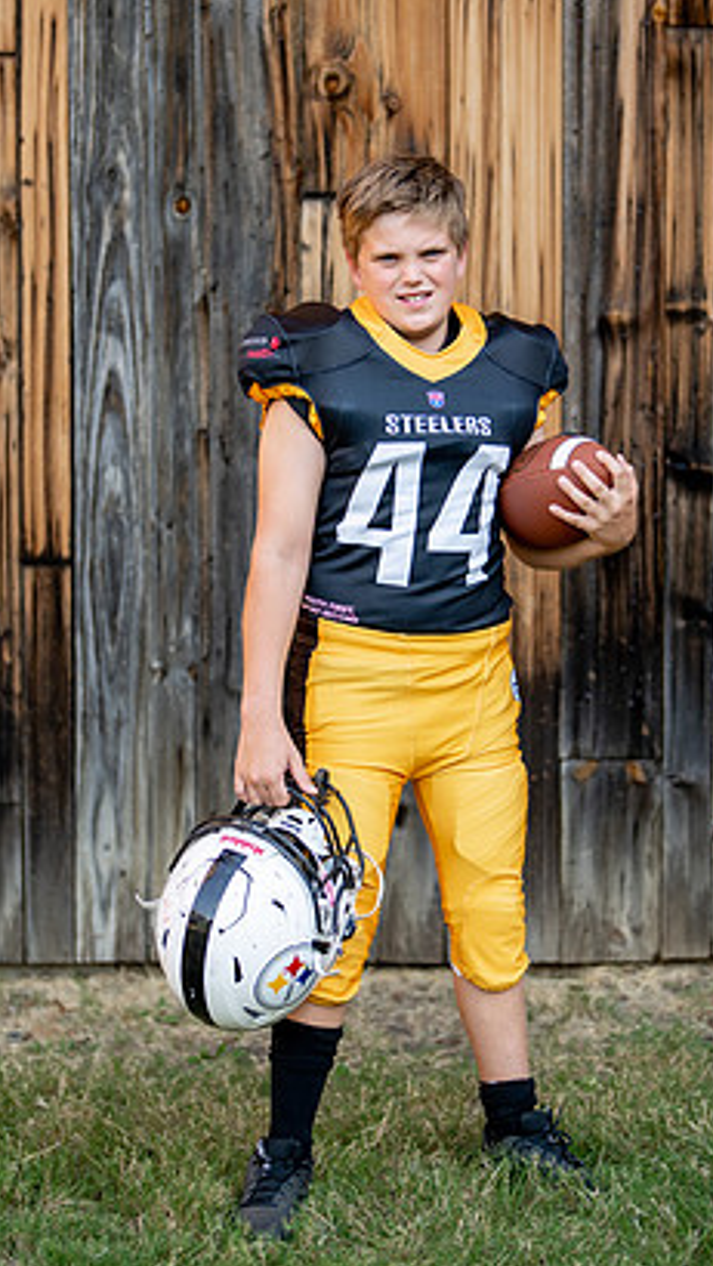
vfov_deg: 24.7
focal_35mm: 86
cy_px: 642
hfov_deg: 14.1
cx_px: 471
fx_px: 2887
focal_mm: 50
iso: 100
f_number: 1.2
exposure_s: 1/2000
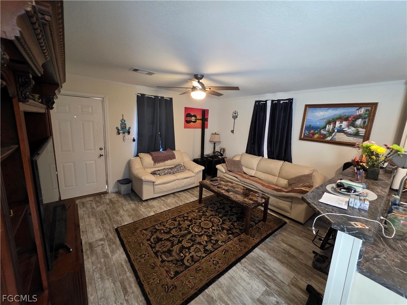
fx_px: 153
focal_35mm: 13
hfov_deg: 106.2
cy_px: 152
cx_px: 204
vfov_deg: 89.9
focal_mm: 2.2
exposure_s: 1/60
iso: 640
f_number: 1.9
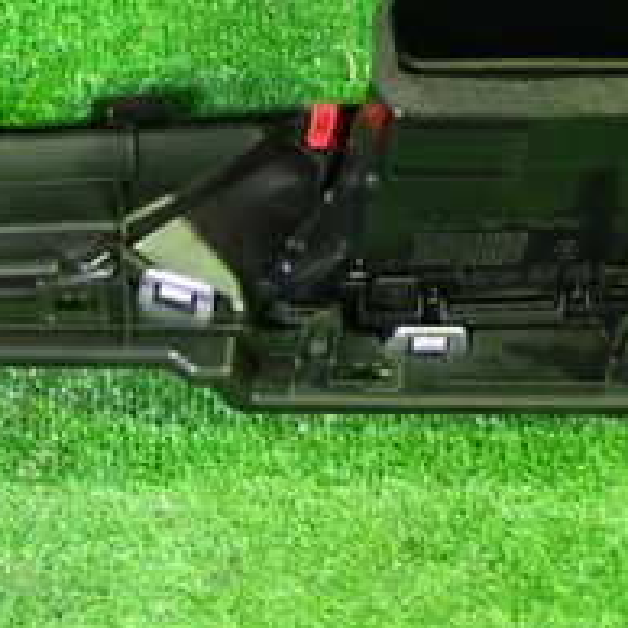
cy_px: 81
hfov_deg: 14.1
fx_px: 2463
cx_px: -133
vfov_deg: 14.4
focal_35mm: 120
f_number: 2.9
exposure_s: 1/20
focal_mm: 7.84
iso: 800
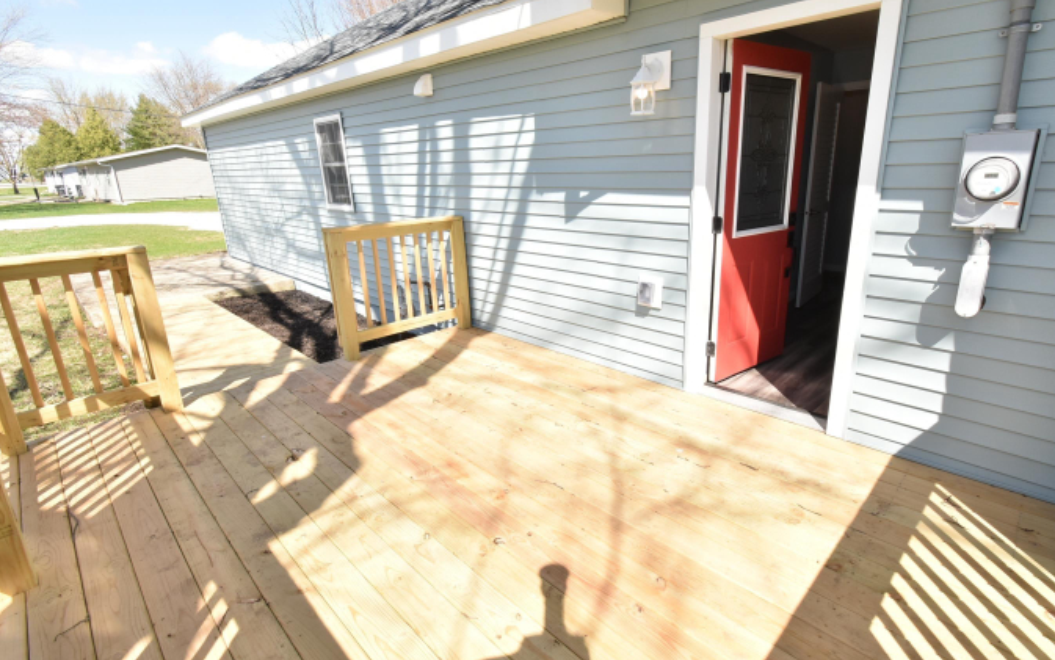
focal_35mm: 17
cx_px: 567
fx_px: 489
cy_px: 314
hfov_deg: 94.2
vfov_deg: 68.0
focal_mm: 10
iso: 400
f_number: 16
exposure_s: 1/80
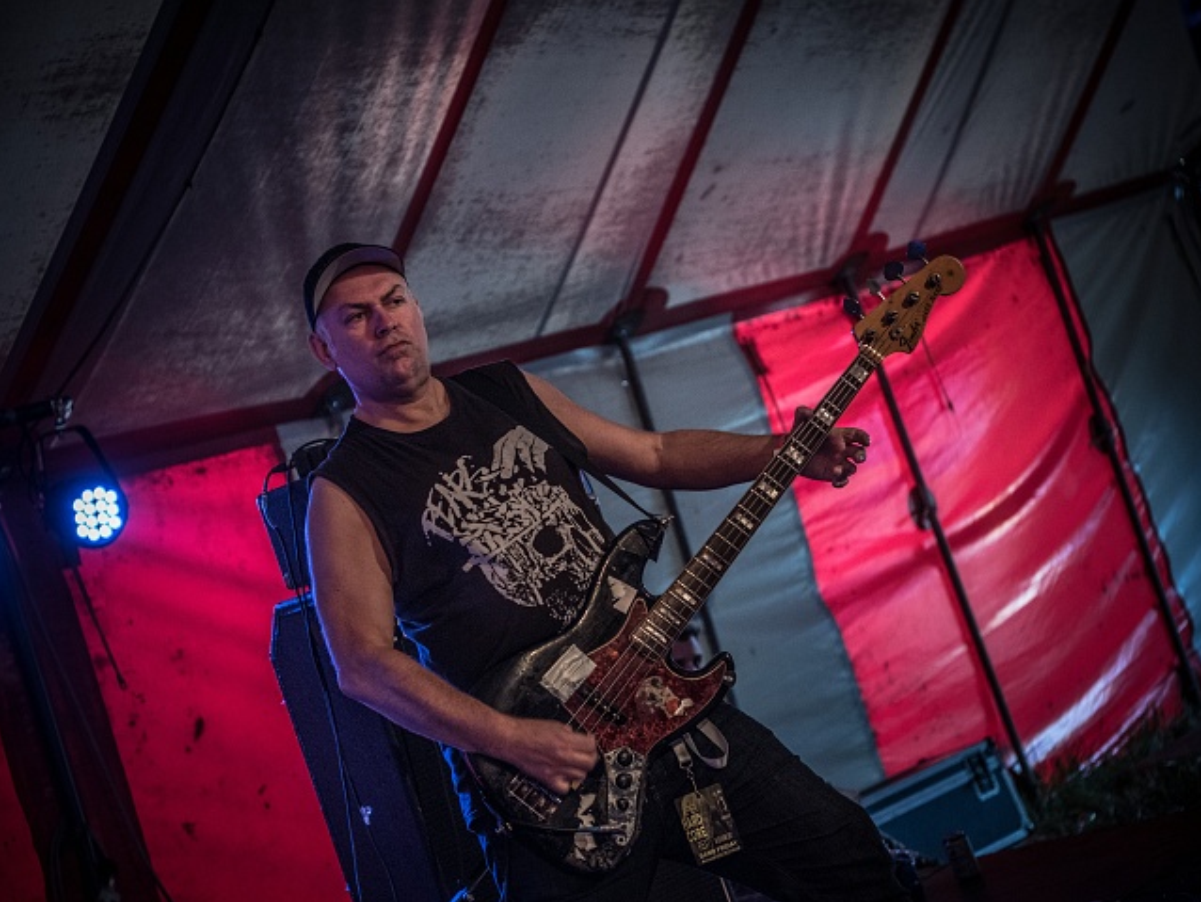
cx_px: 572
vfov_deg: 19.4
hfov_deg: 25.6
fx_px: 2638
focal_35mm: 76
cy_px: 451
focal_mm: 70
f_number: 3.5
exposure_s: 1/100
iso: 2000
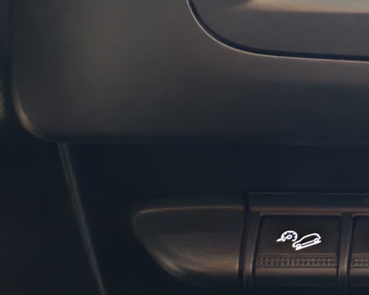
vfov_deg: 9.4
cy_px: 28
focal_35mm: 164
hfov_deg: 11.2
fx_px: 1791
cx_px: 572
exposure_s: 1/33.3
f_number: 1.9
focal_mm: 6.12
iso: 1815
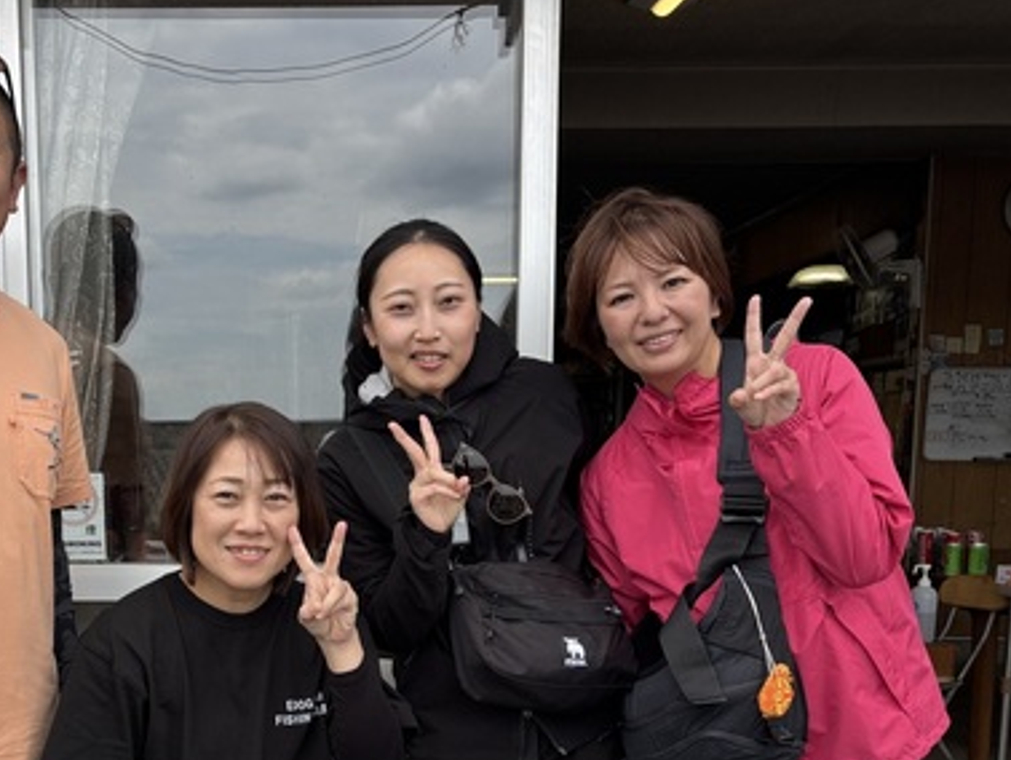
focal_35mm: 44
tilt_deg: -7.7
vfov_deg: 31.9
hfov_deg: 42.3
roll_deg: +0.0
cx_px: 326
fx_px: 1286
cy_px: 629
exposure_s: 1/787
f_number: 1.6
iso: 50
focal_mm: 5.96
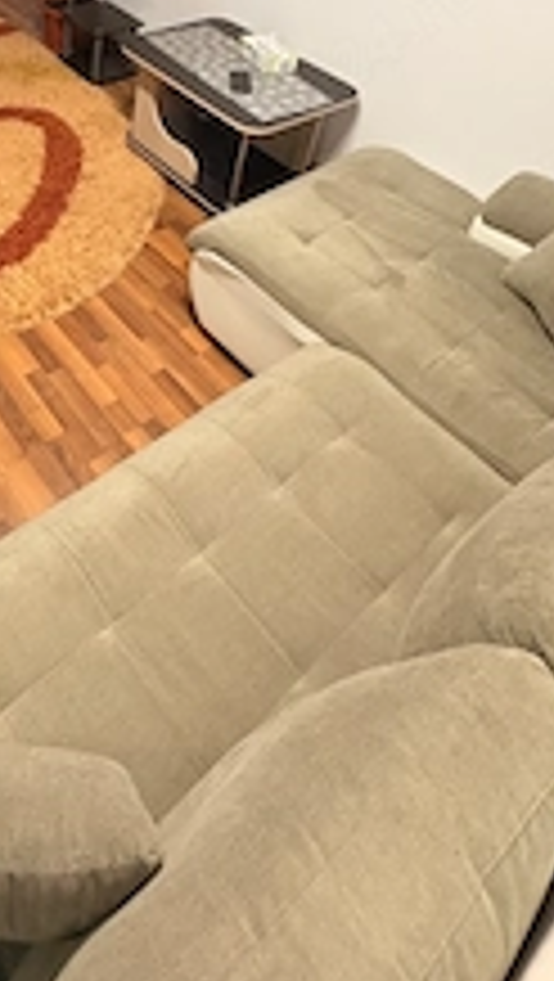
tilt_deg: -34.1
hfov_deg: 39.1
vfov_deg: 59.7
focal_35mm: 28
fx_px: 730
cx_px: 72
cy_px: 135
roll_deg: -3.0
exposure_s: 1/50
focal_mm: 2.22
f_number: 2.2
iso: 400
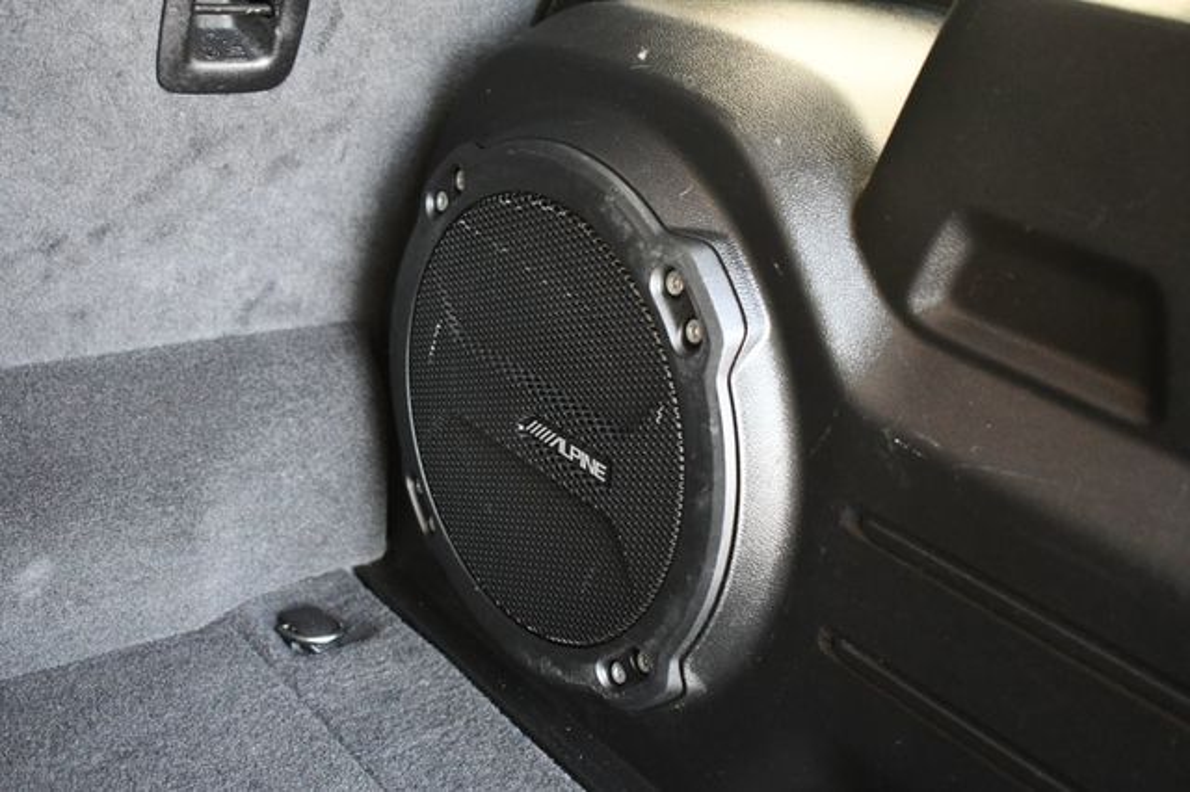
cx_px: 595
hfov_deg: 46.4
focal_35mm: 42
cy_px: 396
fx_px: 1388
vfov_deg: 31.9
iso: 3200
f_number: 4.2
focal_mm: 28
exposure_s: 1/80
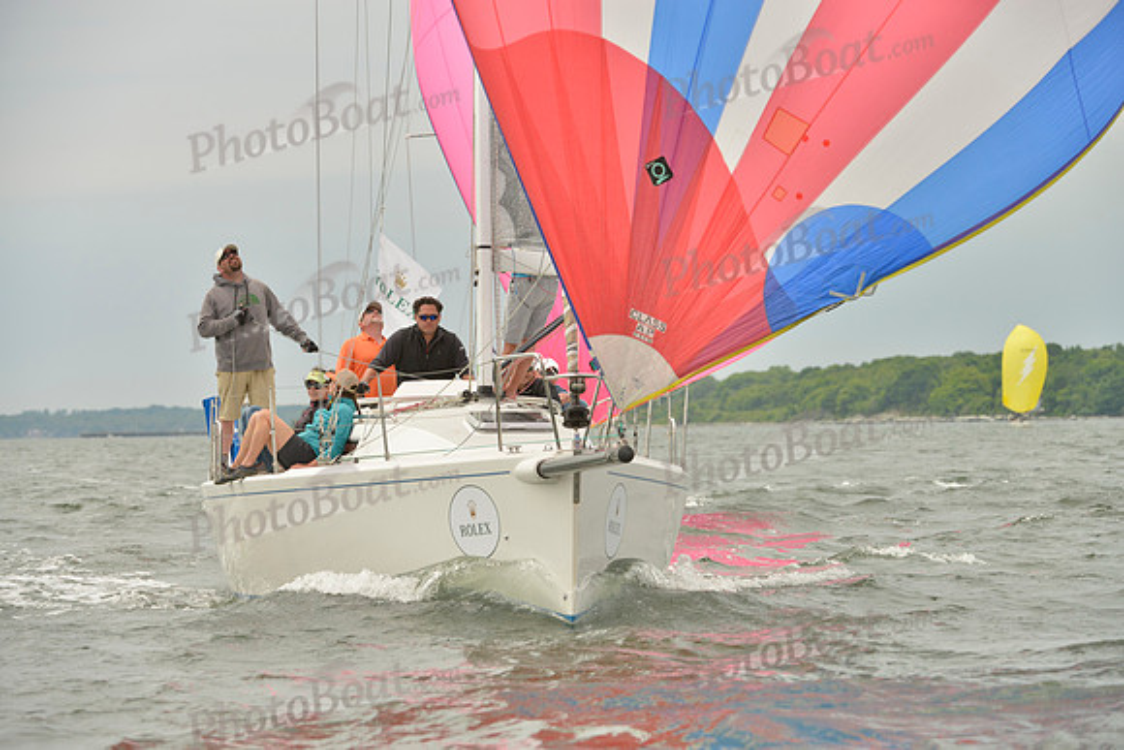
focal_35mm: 200
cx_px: 562
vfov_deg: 6.9
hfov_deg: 10.3
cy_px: 375
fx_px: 6246
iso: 400
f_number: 6.3
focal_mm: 200
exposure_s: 1/800
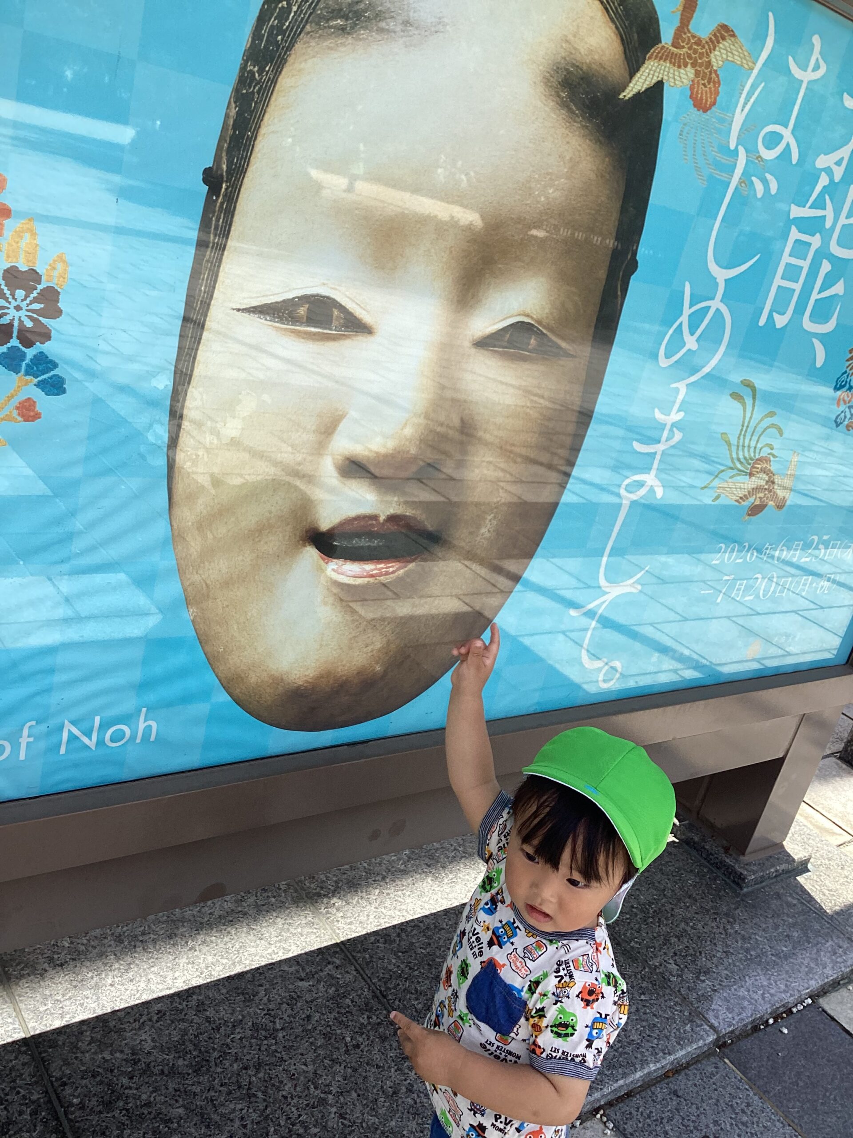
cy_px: 569
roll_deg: -14.9
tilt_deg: -21.2
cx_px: 426
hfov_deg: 45.4
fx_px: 1019
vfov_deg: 58.4
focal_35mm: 31
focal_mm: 3.3
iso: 25
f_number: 2.4
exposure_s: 1/604
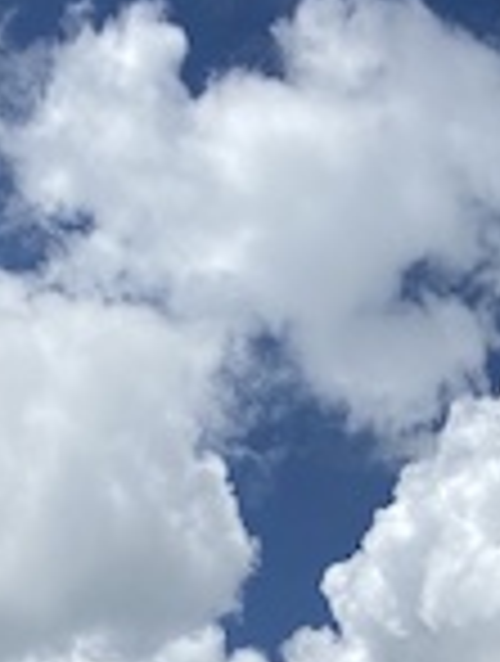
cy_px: 1178
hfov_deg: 15.5
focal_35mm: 94
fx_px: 1803
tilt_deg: +11.9
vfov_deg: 17.2
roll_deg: -0.8
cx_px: 491
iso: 32
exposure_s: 1/7194
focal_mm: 4.25
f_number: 1.8
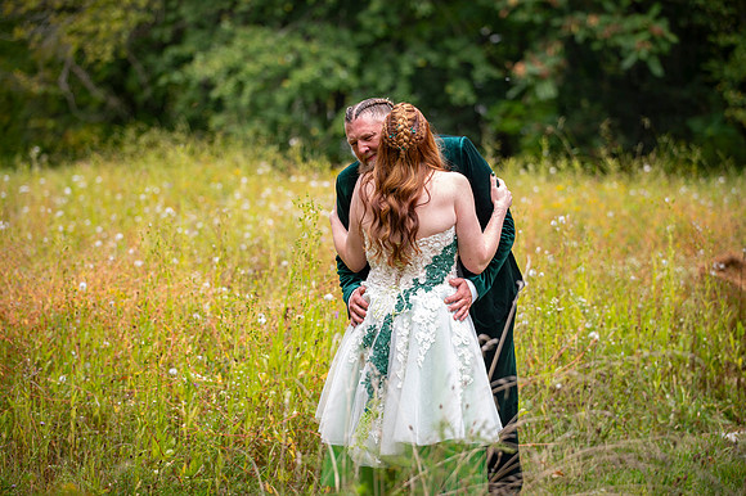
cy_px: 248
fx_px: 2141
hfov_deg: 19.8
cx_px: 373
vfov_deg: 13.2
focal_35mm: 103
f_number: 2.8
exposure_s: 1/125
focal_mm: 102
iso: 50
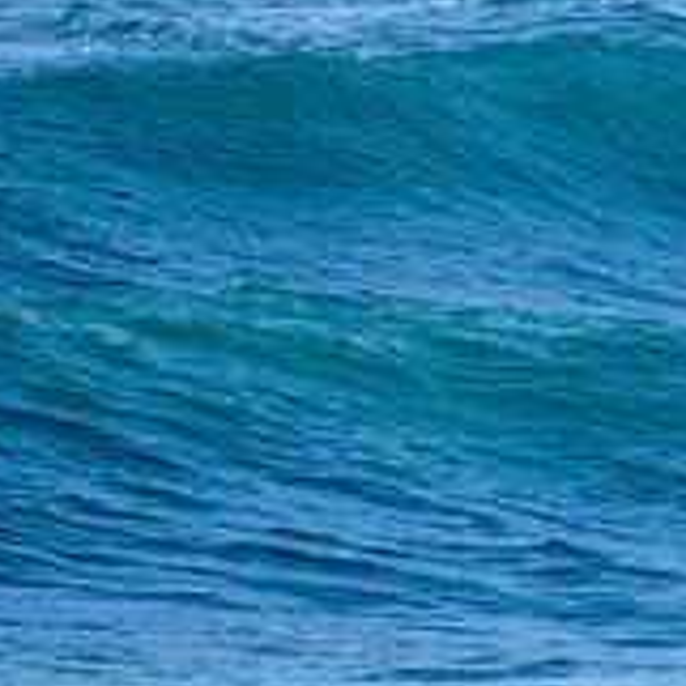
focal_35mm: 1878
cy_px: 140
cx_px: 1469
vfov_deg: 0.9
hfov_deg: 0.9
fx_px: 42106
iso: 250
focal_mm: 500
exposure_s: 1/2000
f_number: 5.6
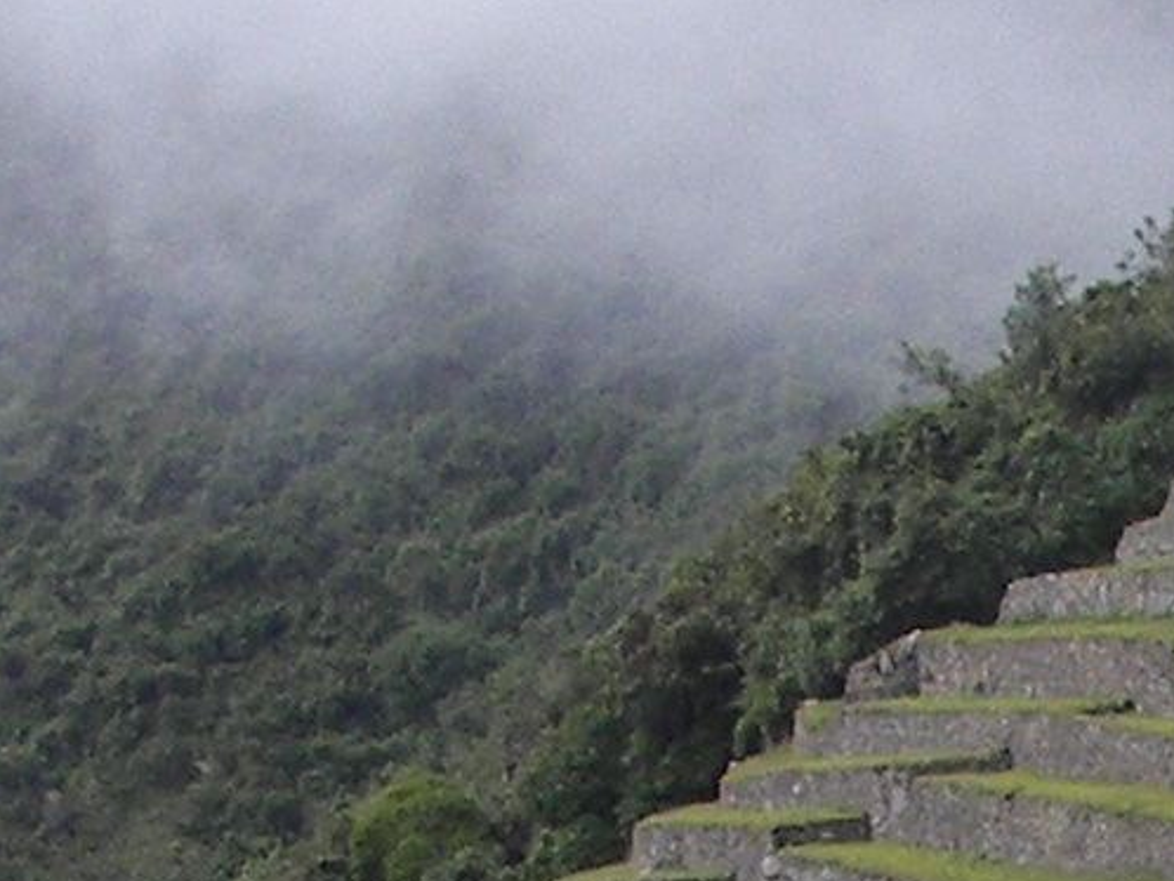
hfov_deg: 8.8
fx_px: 7533
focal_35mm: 222
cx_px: 1389
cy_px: 1310
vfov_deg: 6.6
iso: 64
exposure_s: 1/800
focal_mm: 6
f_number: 2.8
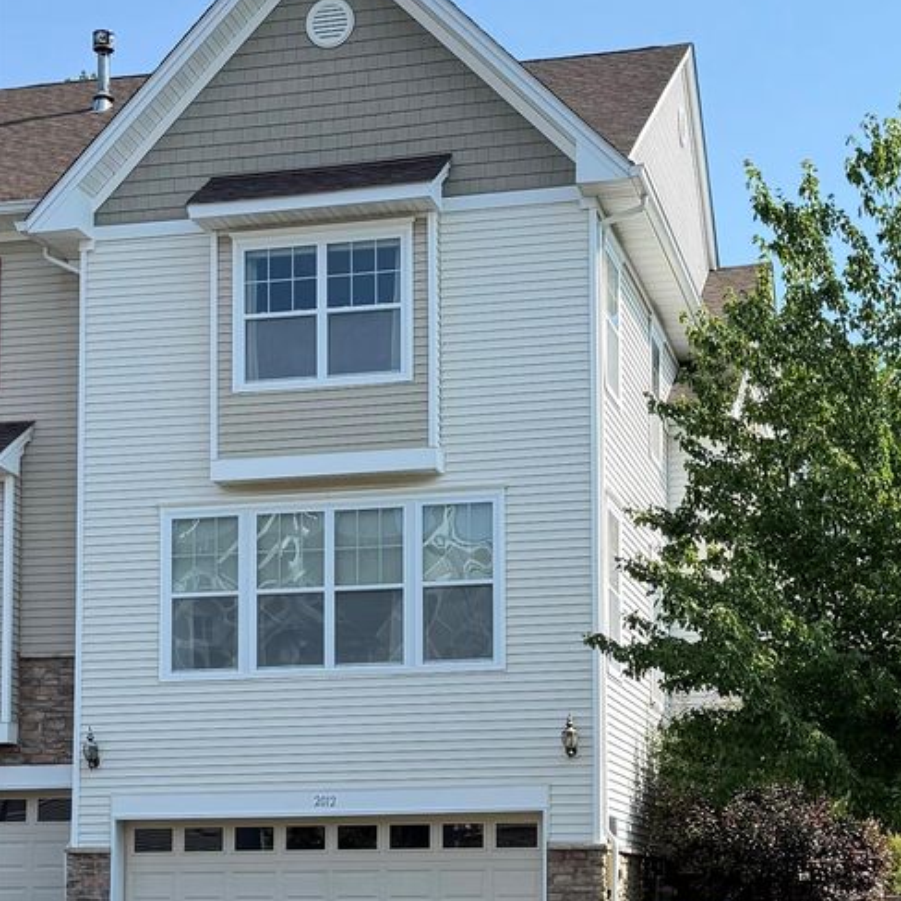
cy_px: 468
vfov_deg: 55.6
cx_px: 454
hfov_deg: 55.6
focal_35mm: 29
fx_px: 854
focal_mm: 6.76
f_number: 1.78
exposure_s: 1/2801
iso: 100
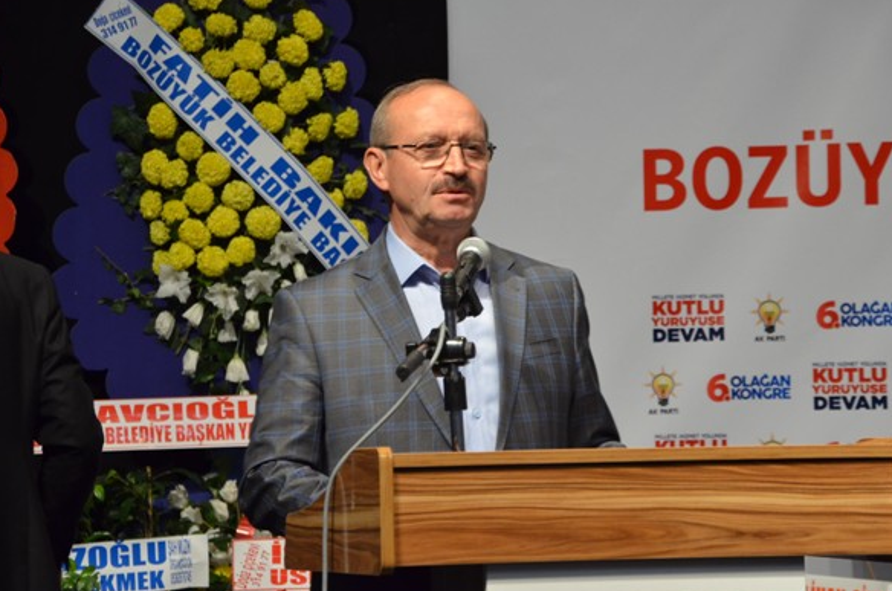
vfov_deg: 7.9
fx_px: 4267
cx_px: 483
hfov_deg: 11.9
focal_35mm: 173
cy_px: 276
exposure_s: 1/60
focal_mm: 105
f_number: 5.6
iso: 1600
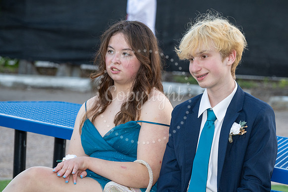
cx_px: 188
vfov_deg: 8.7
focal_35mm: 158
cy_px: 98
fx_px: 1266
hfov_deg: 13.0
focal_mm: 120
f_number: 5.6
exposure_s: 1/60
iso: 640
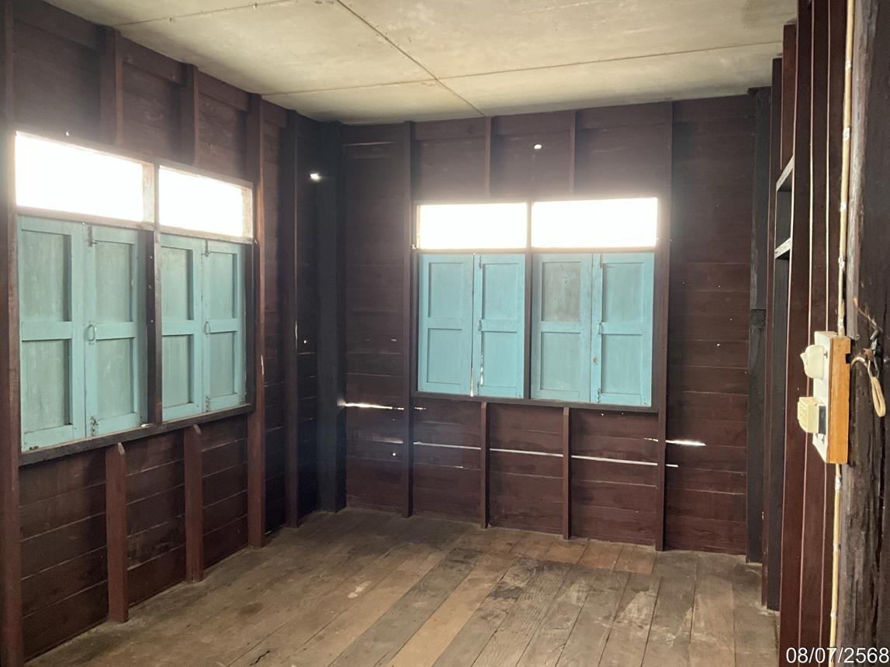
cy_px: 334
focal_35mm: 29
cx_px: 445
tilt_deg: -3.5
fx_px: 746
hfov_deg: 61.7
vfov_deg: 48.2
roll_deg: -1.0
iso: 320
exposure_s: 1/40
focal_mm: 3
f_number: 1.8
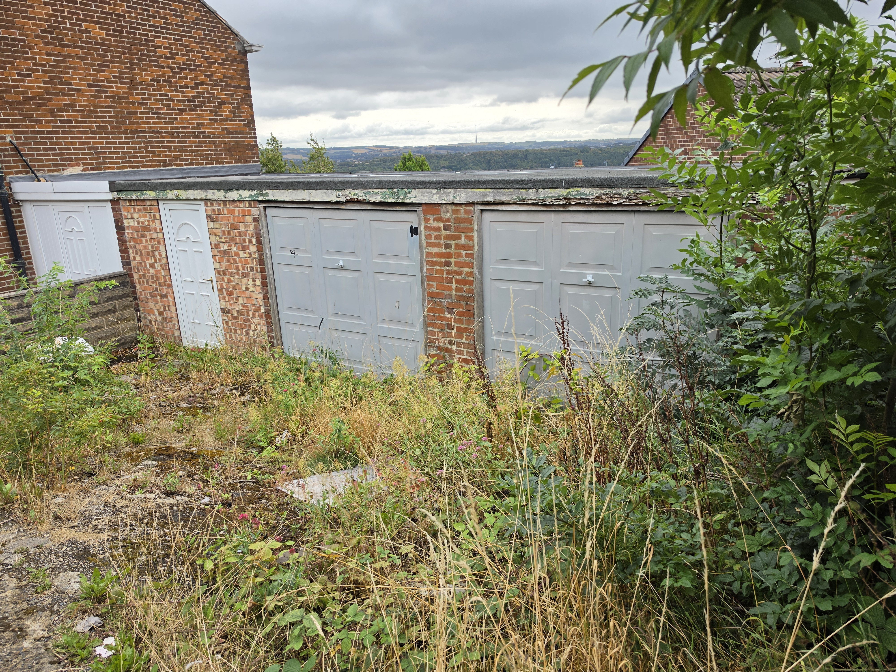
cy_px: 336
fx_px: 595
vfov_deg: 58.9
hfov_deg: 73.9
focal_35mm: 23
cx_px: 448
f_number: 1.4
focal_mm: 6.5
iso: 64
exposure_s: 1/3436
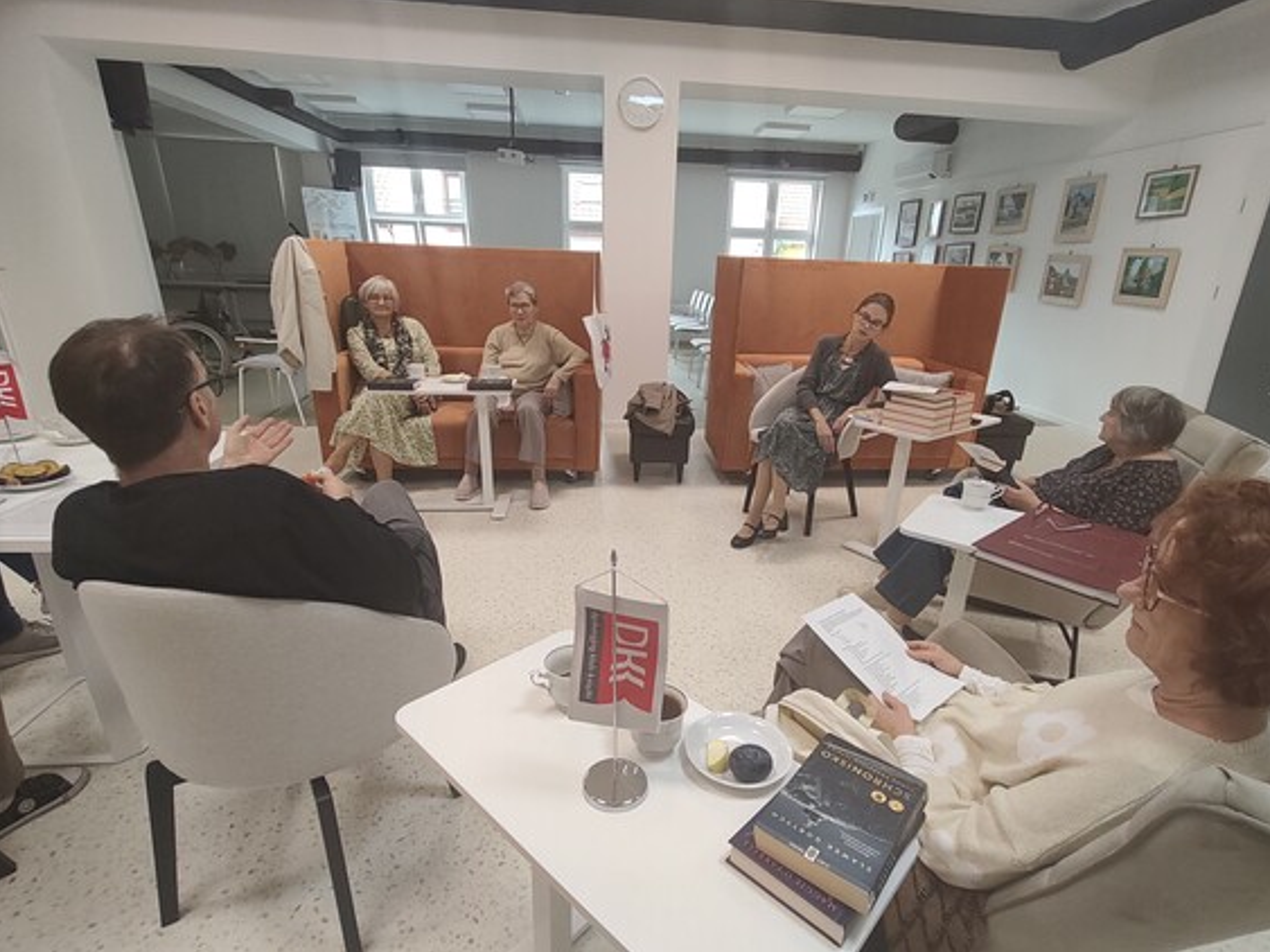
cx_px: 654
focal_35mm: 16
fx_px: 587
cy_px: 490
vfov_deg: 78.1
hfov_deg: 94.5
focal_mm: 1.67
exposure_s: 1/100
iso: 200
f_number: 2.2
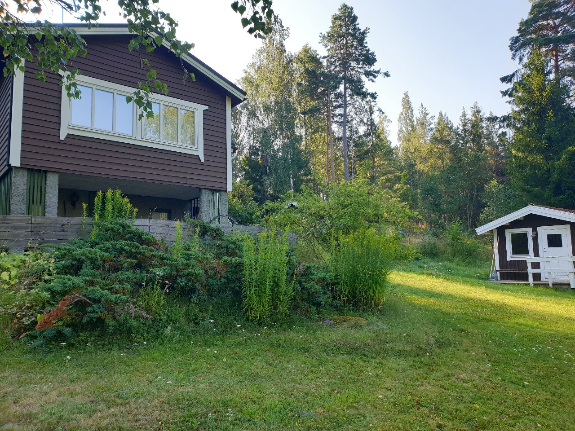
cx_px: 288
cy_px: 216
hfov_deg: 67.3
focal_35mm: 26
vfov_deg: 53.1
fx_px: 432
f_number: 2.4
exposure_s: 1/170
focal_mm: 4.3
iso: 50
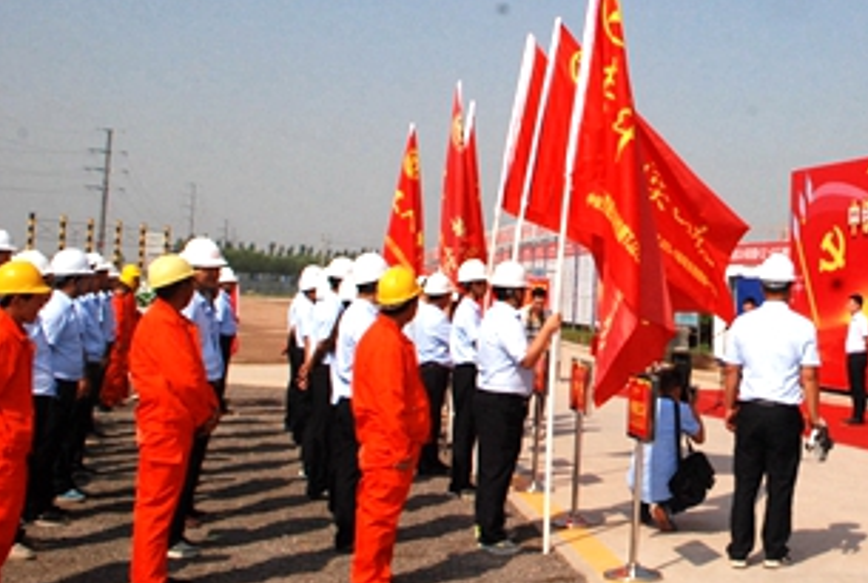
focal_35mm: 59
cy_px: 149
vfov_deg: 22.9
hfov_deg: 32.2
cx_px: 783
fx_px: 1426
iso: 800
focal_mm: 20
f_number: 14
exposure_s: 1/800
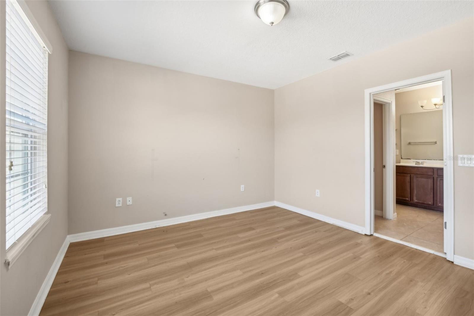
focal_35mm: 15
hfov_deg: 100.4
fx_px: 197
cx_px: 237
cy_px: 158
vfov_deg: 77.3
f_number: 8
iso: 400
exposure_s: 1/15
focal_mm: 15
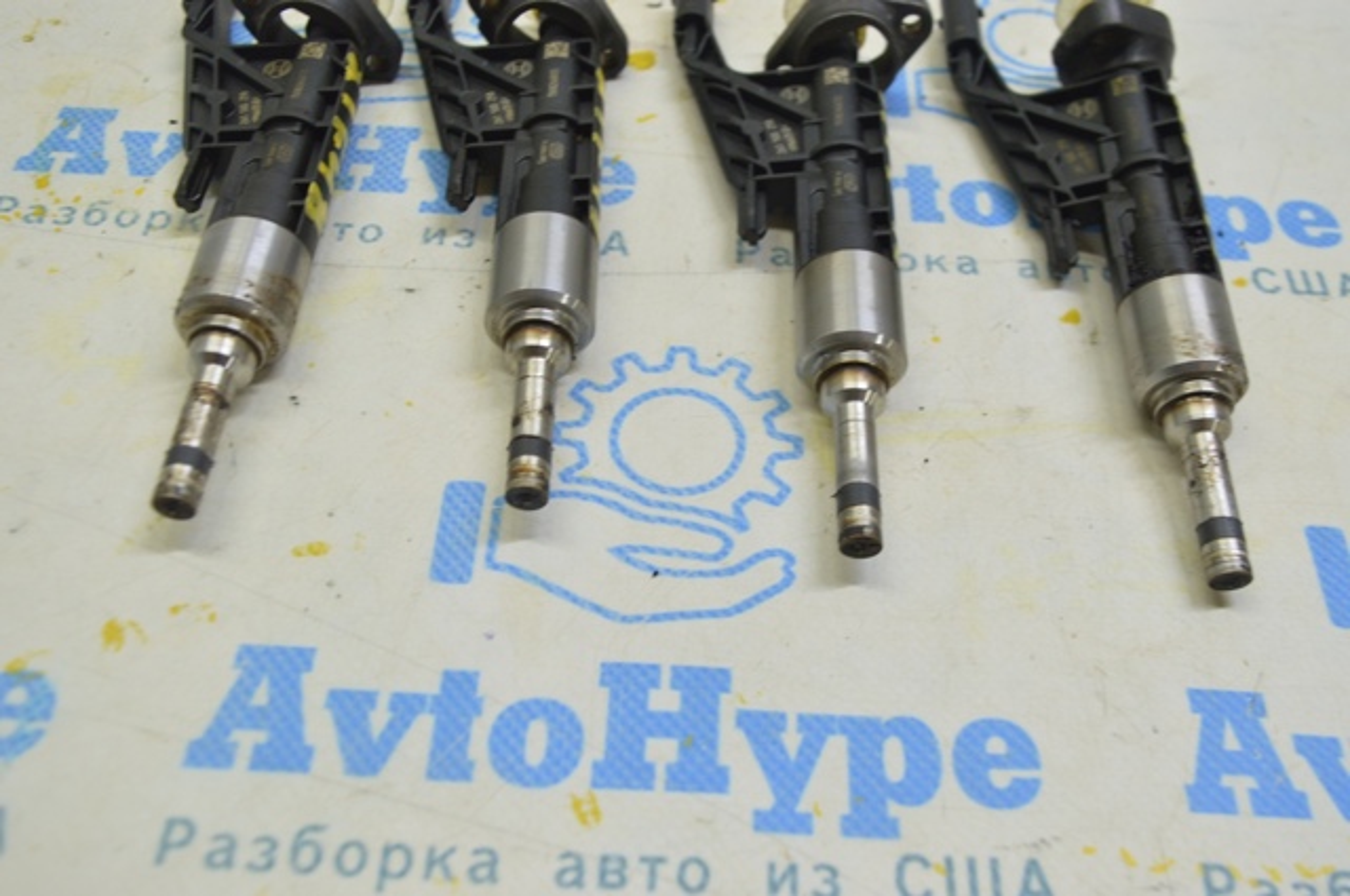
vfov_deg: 36.8
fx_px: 1348
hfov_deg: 53.2
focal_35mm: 36
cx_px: 675
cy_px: 448
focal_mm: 24
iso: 400
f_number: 5.6
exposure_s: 1/25
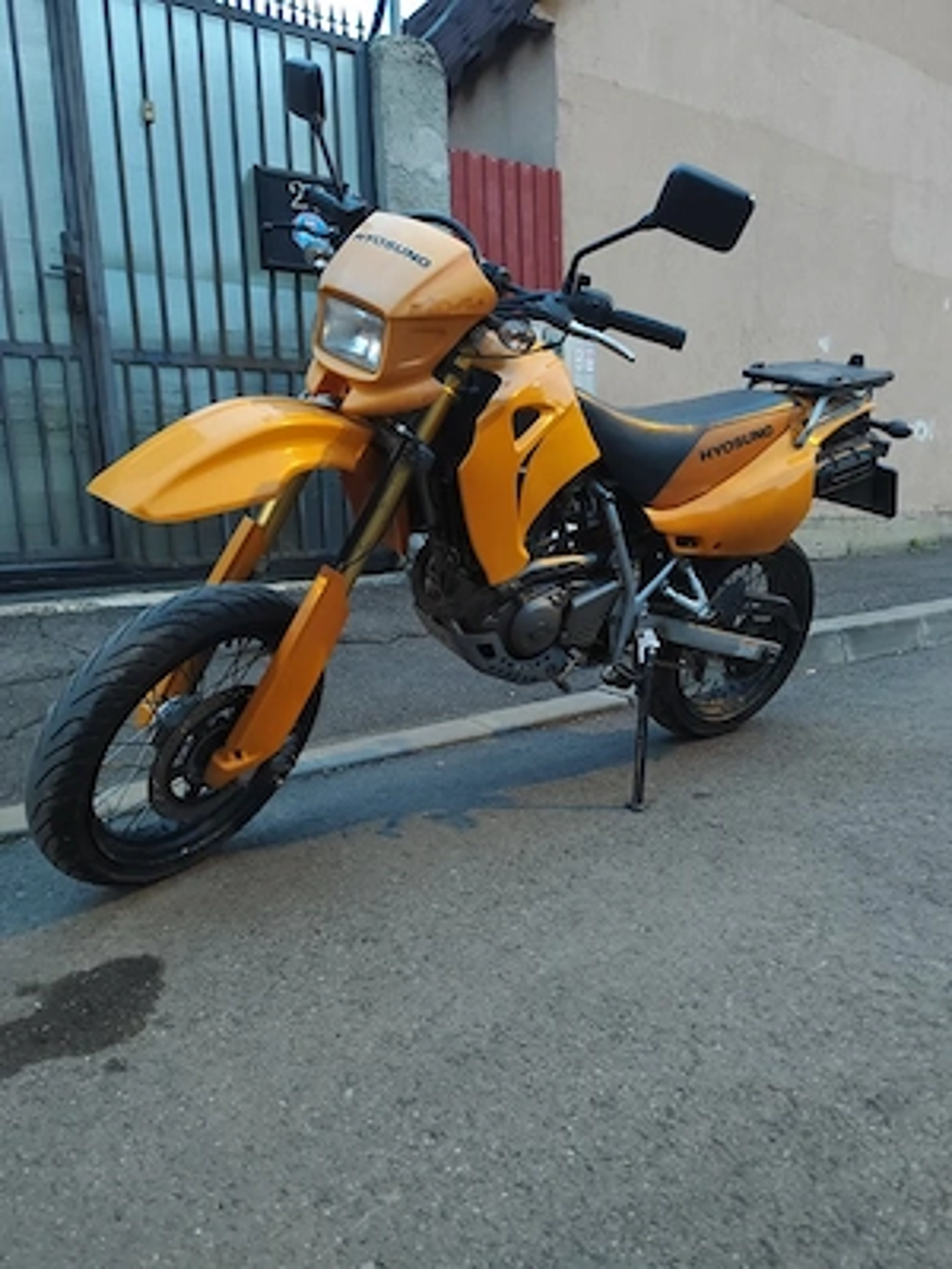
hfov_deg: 58.9
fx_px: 843
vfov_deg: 73.9
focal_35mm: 23
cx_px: 476
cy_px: 634
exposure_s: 1/16.7
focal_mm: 6.14
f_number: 1.65
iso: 3200
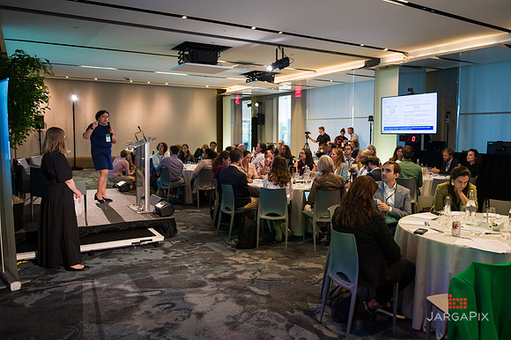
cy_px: 161
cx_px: 269
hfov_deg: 64.6
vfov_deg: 45.7
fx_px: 404
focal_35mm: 28
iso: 1600
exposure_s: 1/200
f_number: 3.2
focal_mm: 27
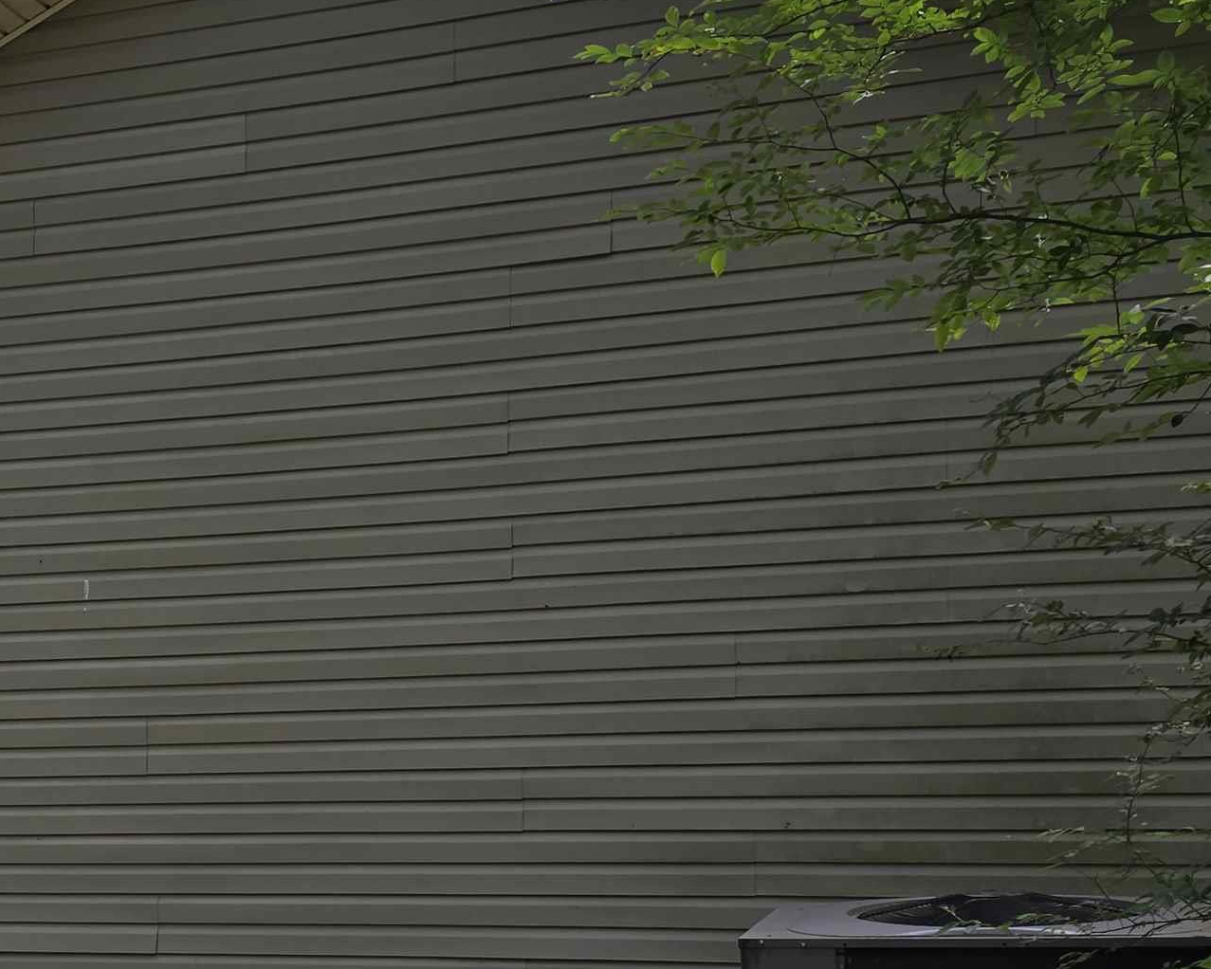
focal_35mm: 54
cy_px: 691
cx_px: 363
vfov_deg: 27.8
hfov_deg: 34.3
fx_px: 1936
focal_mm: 6.3
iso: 12
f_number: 1.7
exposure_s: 1/184
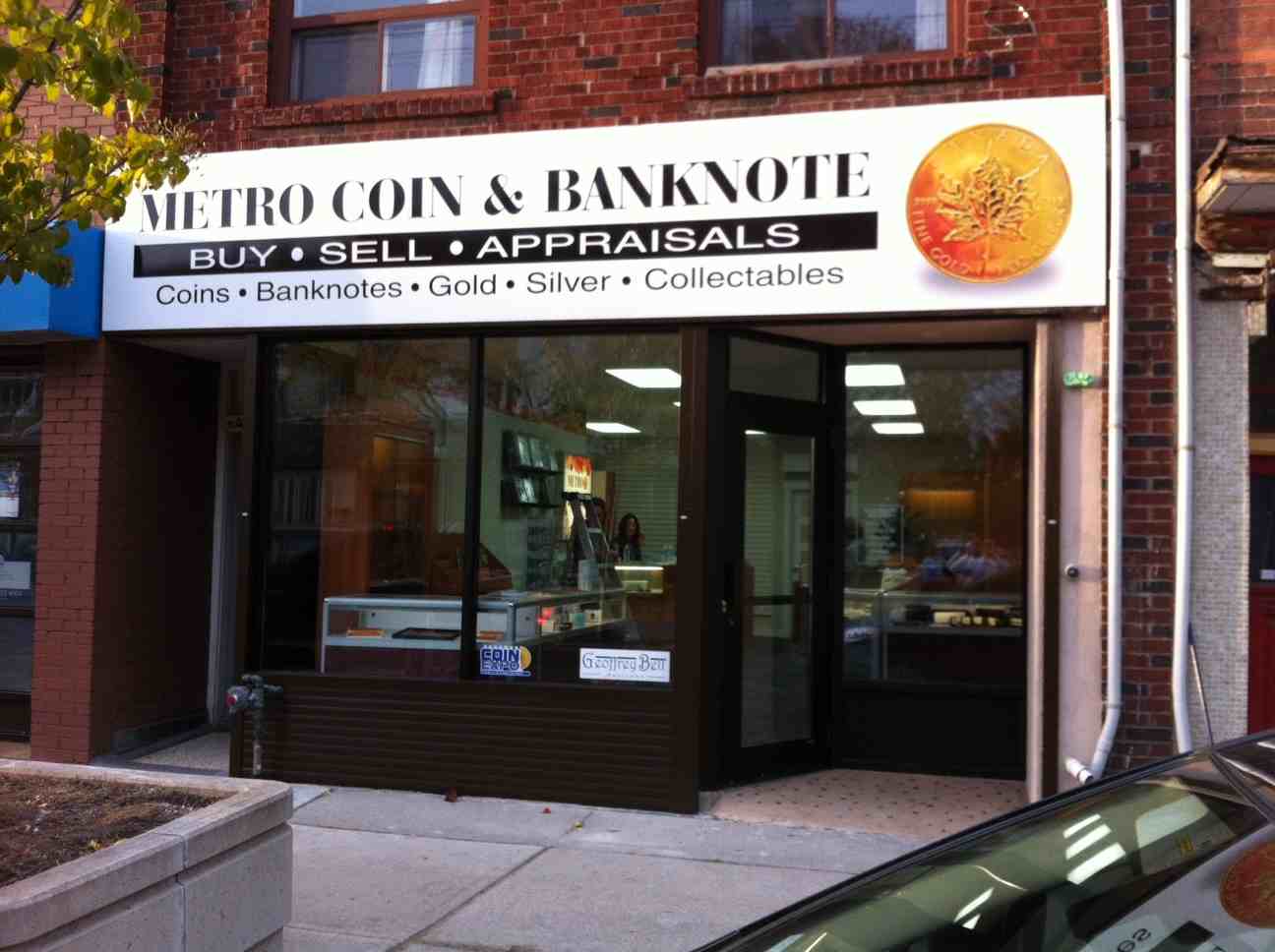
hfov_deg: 52.7
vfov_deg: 40.6
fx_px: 1287
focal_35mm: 35
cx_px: 638
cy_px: 476
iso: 125
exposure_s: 1/120
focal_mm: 3.85
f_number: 2.8
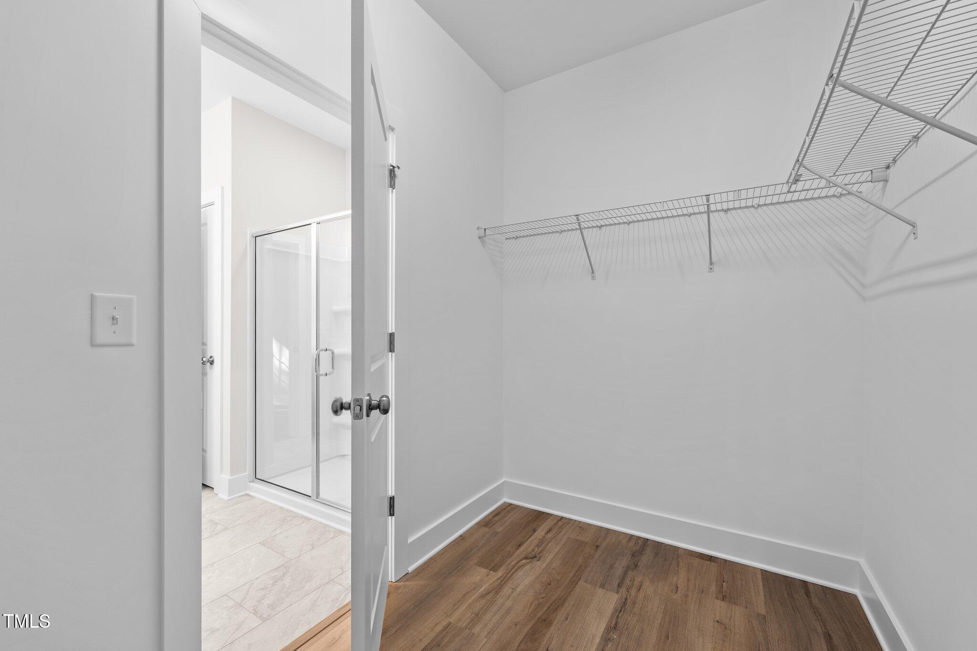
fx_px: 380
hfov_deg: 104.3
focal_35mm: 14
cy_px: 326
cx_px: 488
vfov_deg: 81.2
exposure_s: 1/4
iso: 200
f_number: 7.1
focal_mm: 14
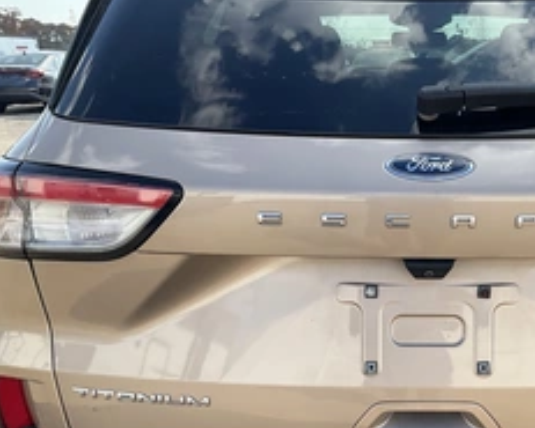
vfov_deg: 30.3
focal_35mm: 49
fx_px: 776
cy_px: 324
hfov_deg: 36.9
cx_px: 417
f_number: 1.8
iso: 25
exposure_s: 1/642
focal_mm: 3
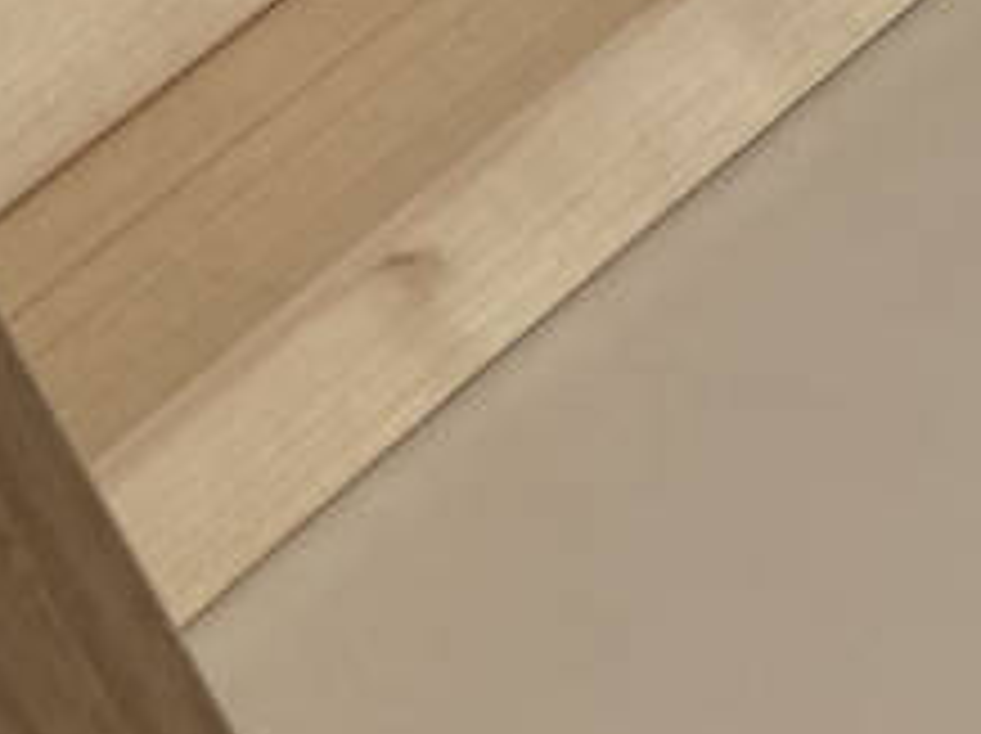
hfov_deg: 8.0
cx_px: 3438
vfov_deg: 7.6
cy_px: -347
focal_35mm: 191
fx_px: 5407
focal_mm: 4.2
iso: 40
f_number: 1.8
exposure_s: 1/122
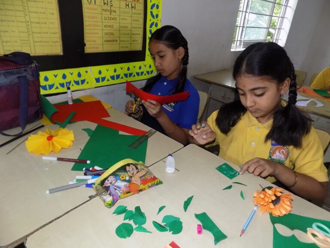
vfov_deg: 58.9
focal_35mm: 23
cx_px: 165
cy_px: 124
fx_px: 219
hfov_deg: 73.9
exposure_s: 1/30
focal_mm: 4
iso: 200
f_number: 3.1
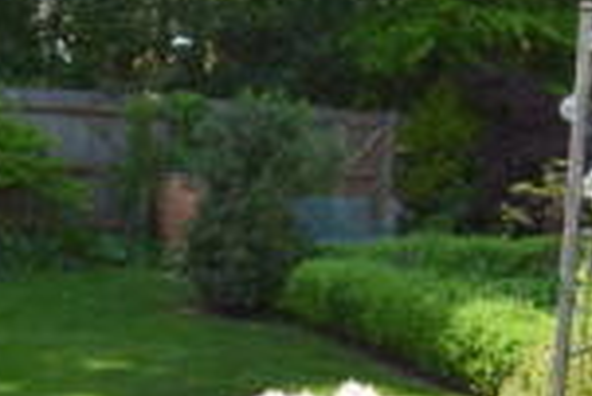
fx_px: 1070
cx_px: 218
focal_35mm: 65
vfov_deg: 21.0
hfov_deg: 30.8
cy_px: 229
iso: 100
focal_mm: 10
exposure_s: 1/200
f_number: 7.1
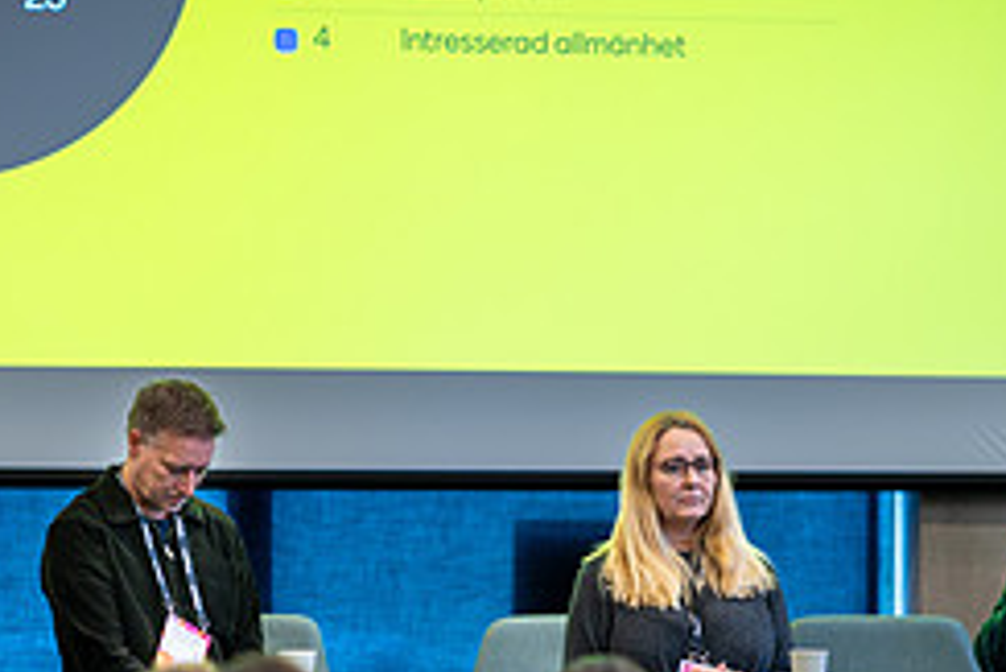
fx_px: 5648
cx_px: 581
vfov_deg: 6.8
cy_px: 629
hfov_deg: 10.2
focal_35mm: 202
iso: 400
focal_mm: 85
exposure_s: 1/160
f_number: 1.4
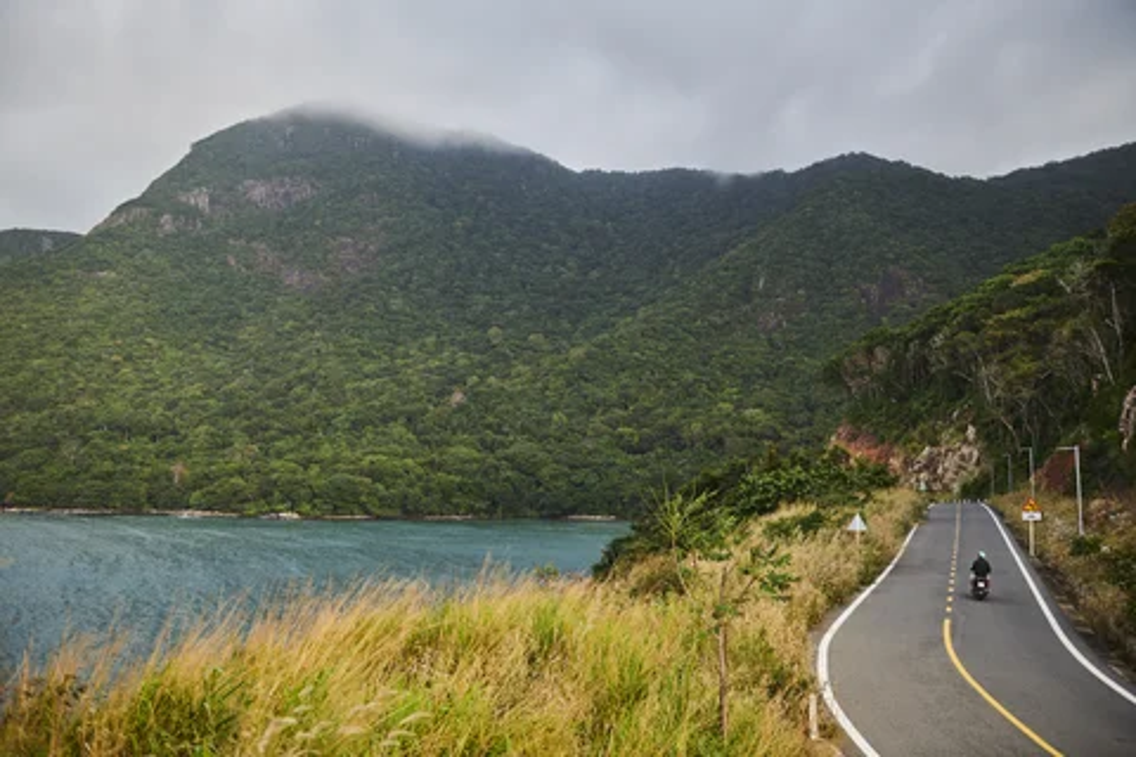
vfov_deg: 35.1
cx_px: 568
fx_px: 1199
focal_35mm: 38
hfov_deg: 50.7
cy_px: 378
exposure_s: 1/250
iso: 100
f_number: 3.5
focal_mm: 38
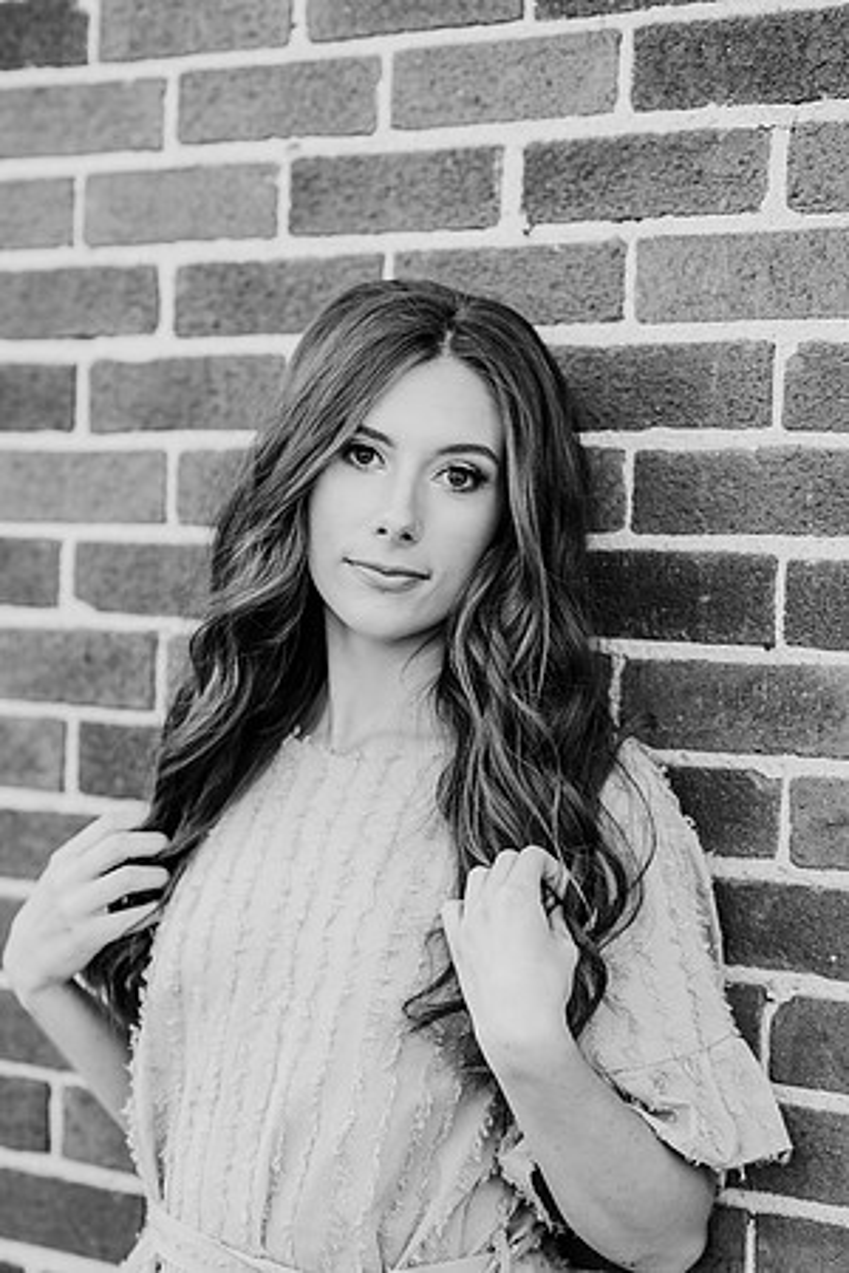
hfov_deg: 16.1
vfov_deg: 23.9
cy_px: 636
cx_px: 424
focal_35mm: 85
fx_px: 3007
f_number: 2.5
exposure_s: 1/160
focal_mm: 85
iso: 100
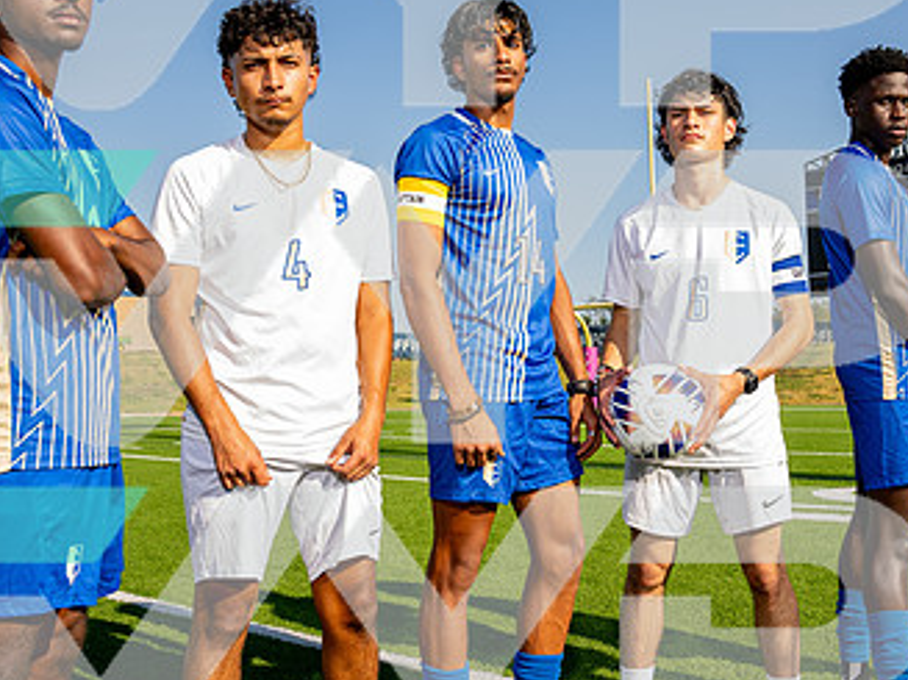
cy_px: 298
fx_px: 1075
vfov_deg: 35.1
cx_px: 575
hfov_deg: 45.4
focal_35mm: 41
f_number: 7.1
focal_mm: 24
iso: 50
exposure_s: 1/125
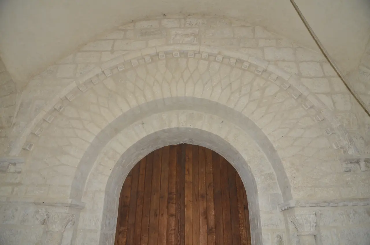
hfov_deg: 73.8
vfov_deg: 52.9
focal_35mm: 24
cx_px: 185
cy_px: 122
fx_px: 246
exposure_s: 1/60
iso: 800
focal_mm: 16
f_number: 4
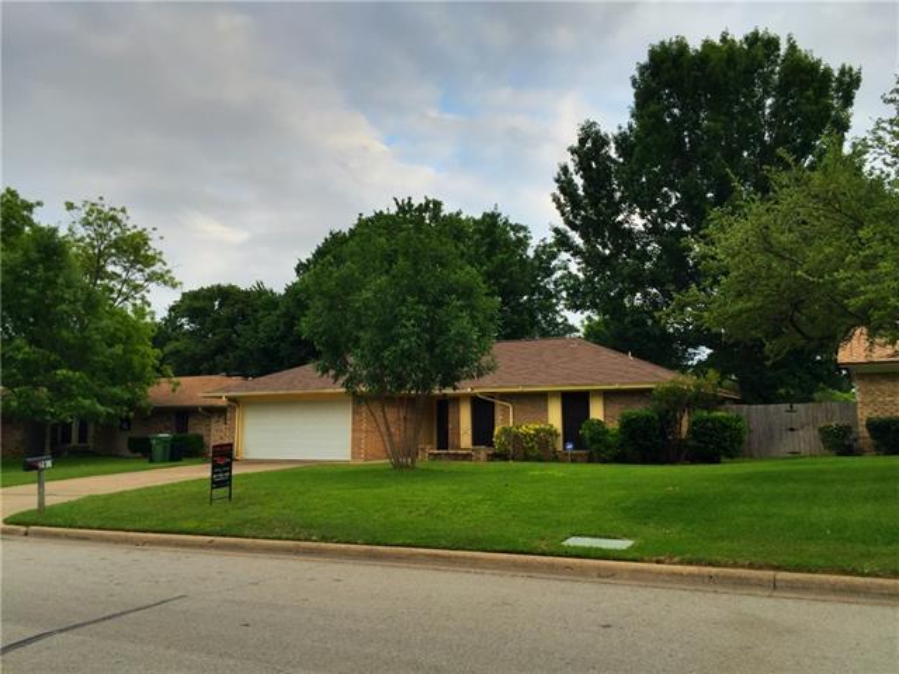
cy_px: 337
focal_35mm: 29
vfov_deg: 48.2
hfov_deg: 61.7
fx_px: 753
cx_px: 450
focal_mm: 4.15
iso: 32
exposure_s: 1/1236
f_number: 2.2
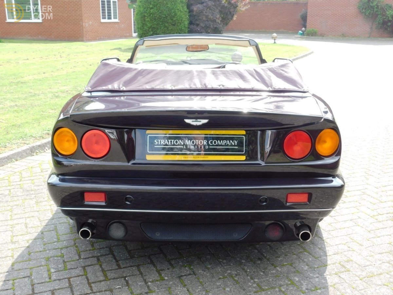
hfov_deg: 46.8
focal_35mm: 40
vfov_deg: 36.0
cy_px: 148
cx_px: 196
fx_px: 454
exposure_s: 1/200
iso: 125
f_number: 3.6
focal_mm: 7.1
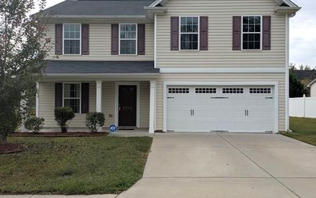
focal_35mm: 32
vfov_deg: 39.4
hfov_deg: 59.6
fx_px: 276
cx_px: 159
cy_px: 91
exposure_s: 1/2538
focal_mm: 5.43
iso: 48
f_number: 1.89
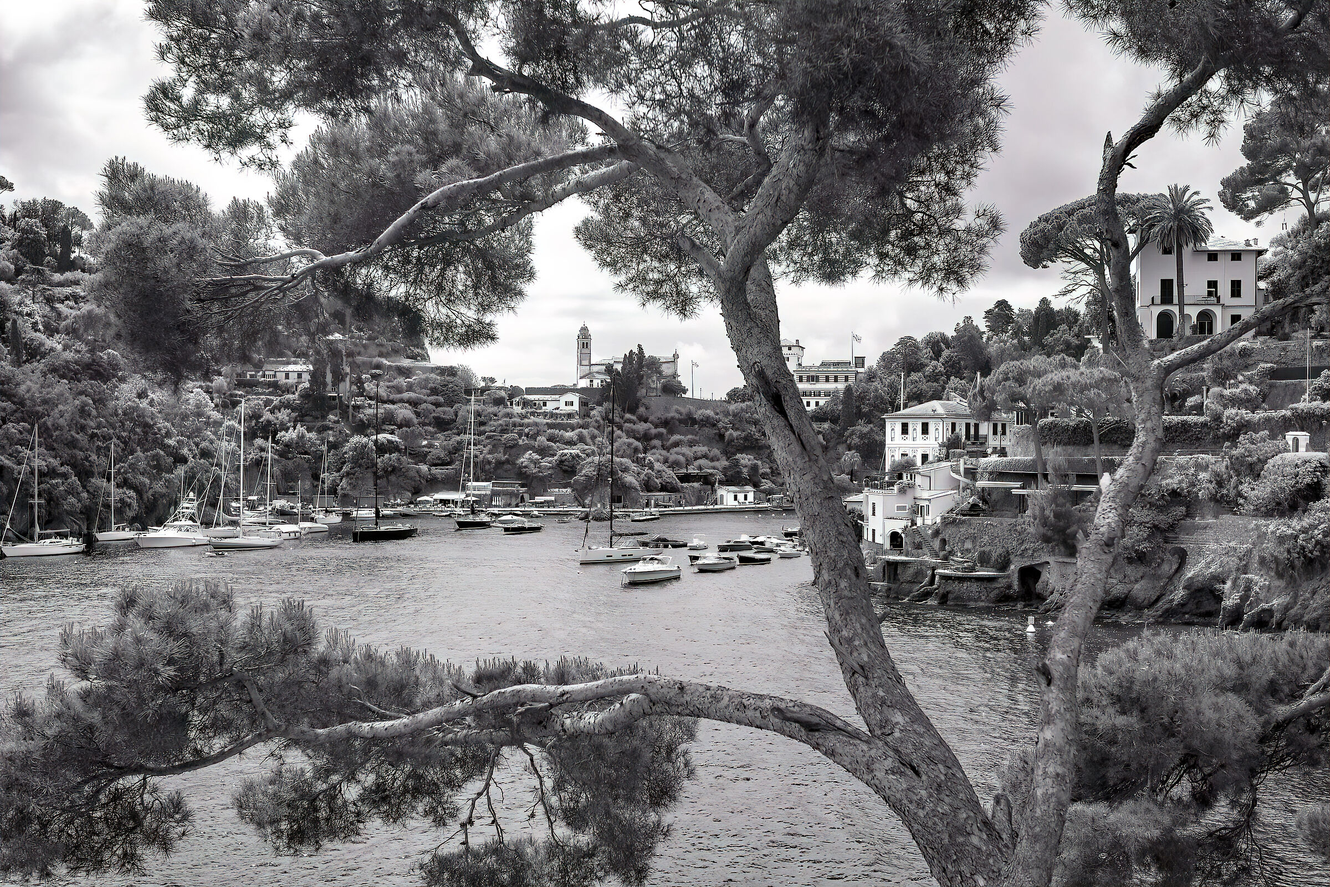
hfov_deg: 43.6
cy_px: 444
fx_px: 1662
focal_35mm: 45
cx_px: 665
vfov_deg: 29.9
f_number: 4.5
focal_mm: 45
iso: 80
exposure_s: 1/500
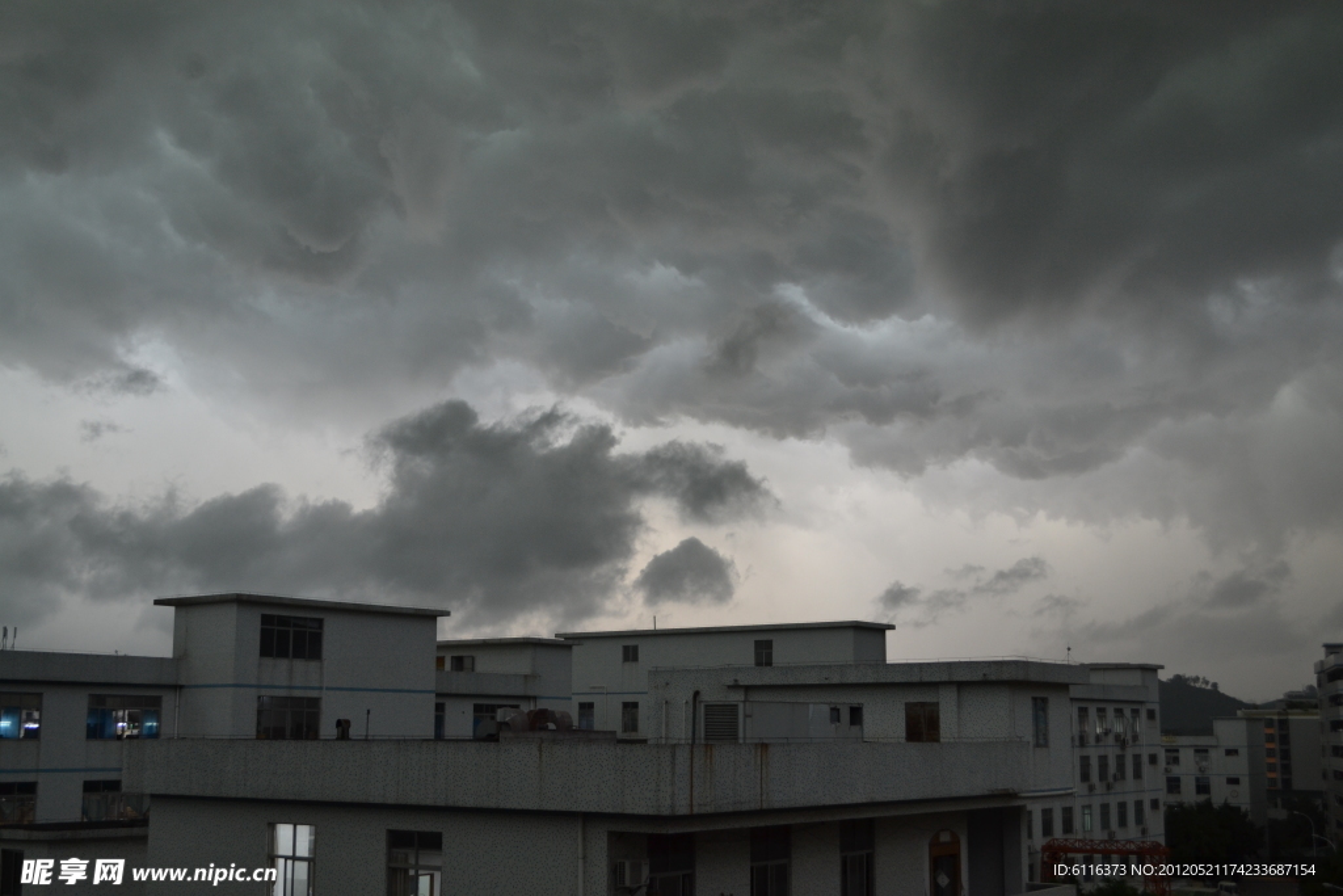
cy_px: 448
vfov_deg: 31.9
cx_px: 672
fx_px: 1567
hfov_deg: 46.4
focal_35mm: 42
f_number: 4.5
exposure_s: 1/30
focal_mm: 28
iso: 400
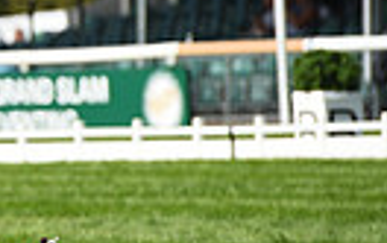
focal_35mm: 871
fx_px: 9202
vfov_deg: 1.5
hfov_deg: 2.4
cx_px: -425
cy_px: -20
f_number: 6.3
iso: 250
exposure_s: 1/1600
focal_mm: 195
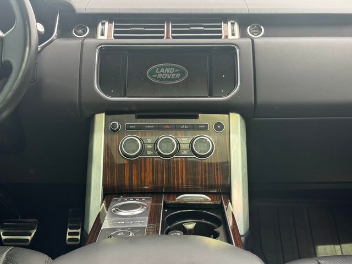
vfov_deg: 30.3
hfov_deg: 39.7
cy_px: 132
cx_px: 176
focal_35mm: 48
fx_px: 488
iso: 64
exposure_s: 1/174
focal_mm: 6.76
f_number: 1.78
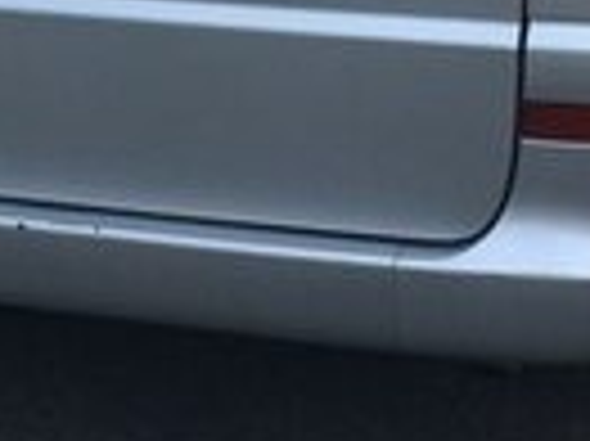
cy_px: -290
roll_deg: -0.8
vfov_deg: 9.7
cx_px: 99
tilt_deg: -9.1
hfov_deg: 13.5
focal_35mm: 146
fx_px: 2486
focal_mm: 4.15
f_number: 2.2
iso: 32
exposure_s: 1/451
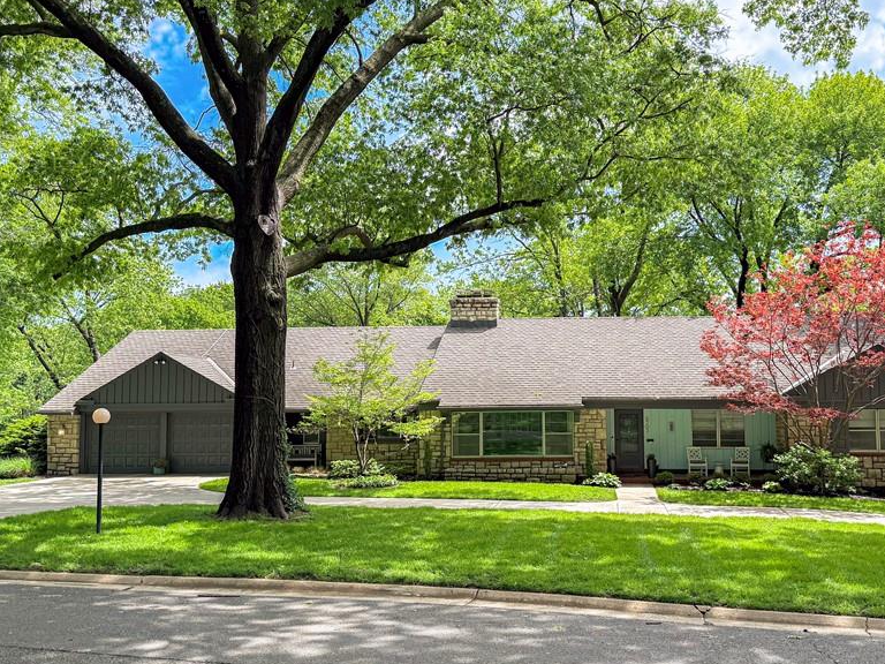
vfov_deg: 44.1
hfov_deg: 56.4
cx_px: 534
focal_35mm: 32
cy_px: 367
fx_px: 818
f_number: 1.8
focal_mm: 6.76
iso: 100
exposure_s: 1/2300
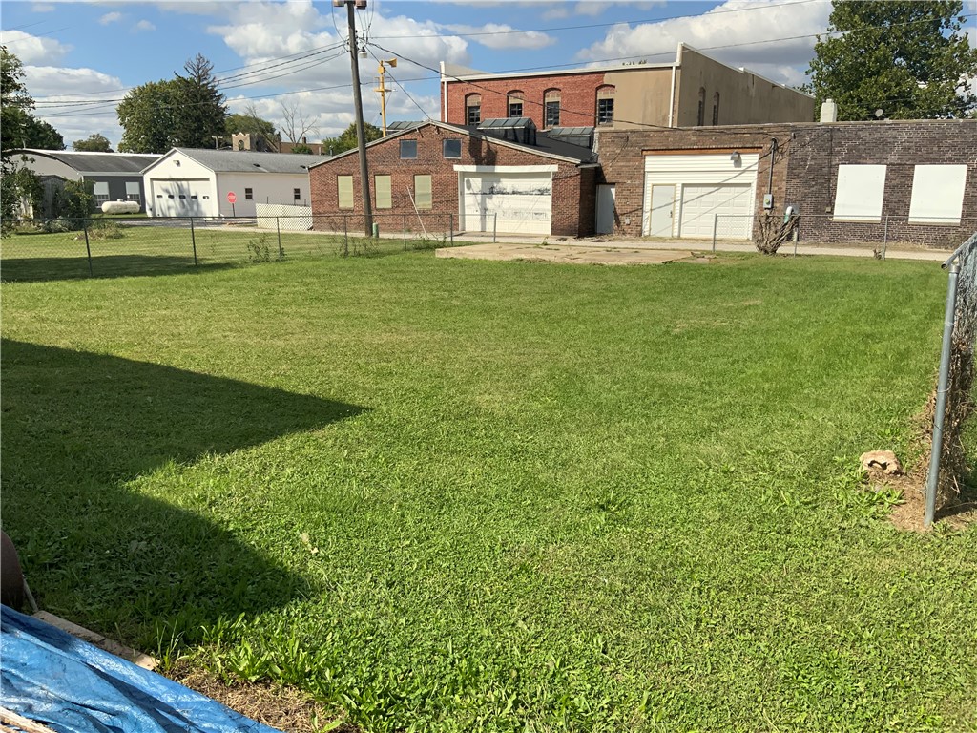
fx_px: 818
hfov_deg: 61.7
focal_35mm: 29
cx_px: 488
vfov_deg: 48.2
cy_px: 366
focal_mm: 3
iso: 16
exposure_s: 1/2058
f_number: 1.8
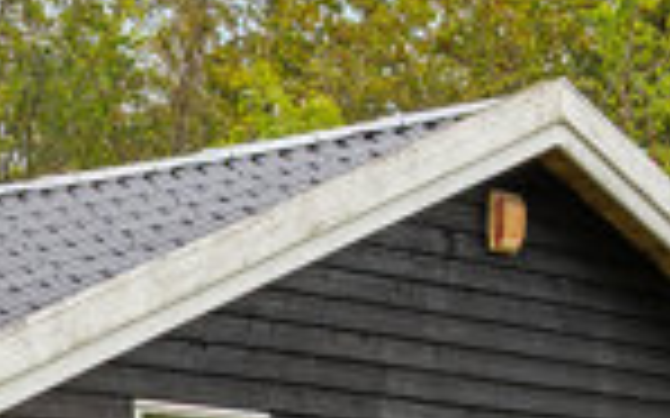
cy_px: 598
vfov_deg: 7.8
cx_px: -243
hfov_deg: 12.2
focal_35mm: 166
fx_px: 3031
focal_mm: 27
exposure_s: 1/125
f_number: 8
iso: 200
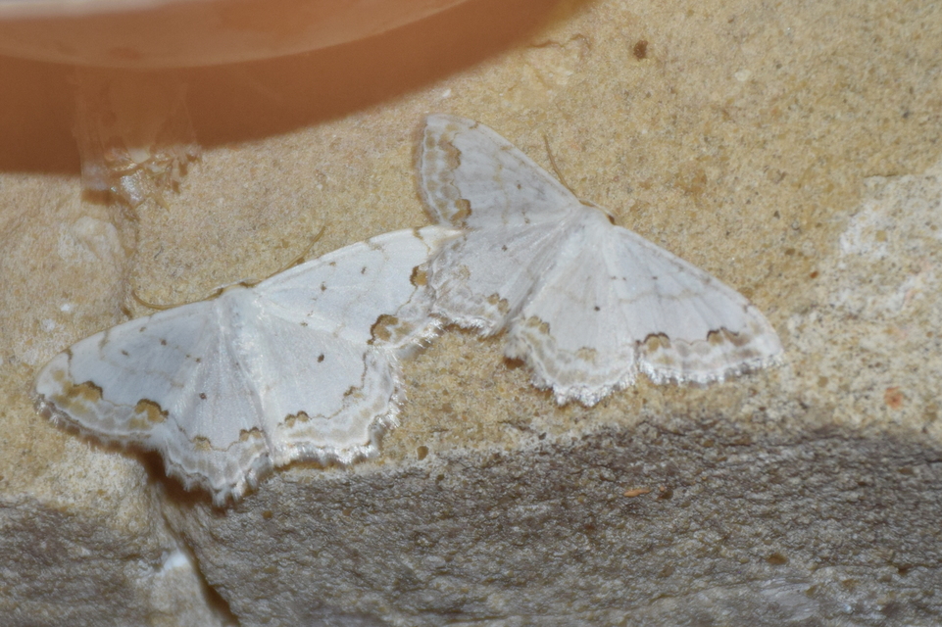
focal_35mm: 210
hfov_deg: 9.8
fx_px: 5493
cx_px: 471
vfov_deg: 6.5
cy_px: 314
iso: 320
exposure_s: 1/60
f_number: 5.6
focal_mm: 140
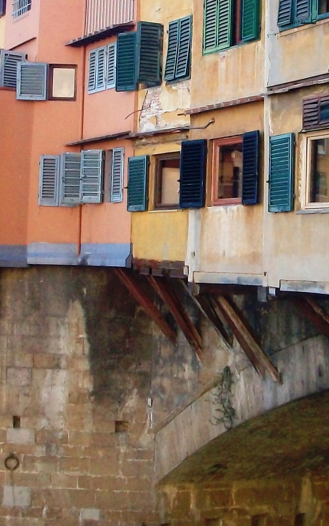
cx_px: 209
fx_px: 1334
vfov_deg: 22.1
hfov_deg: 14.0
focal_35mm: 93
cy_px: 135
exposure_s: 1/200
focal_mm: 5.7
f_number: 2.8
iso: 80
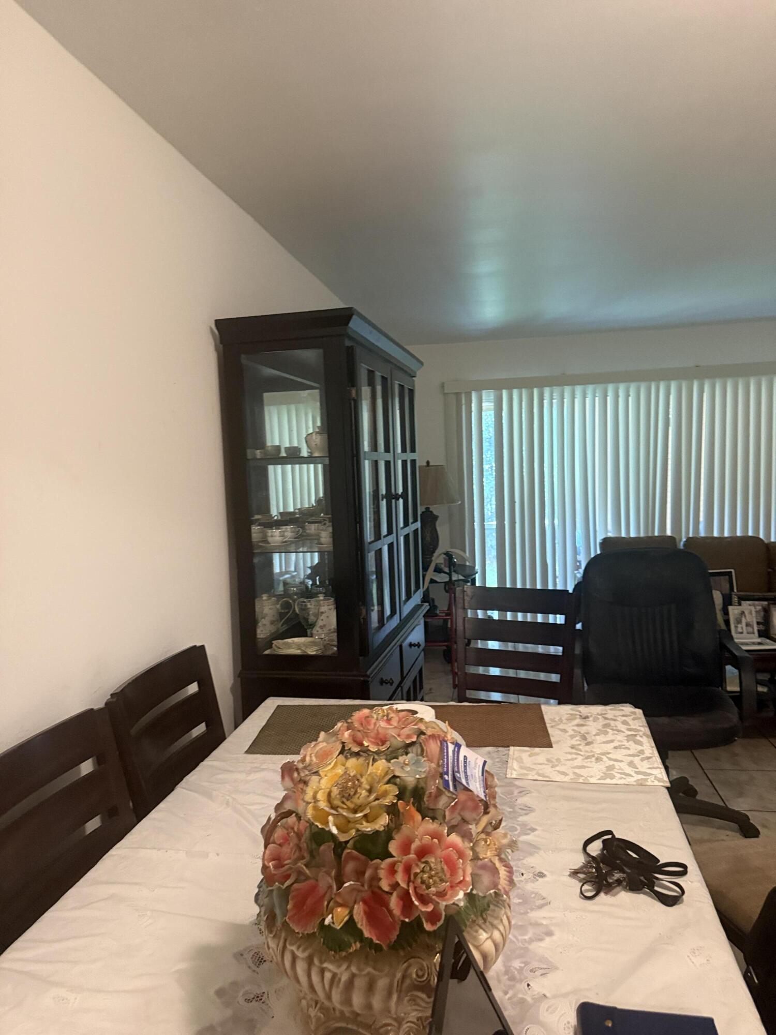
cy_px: 518
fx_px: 717
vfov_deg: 71.6
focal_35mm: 24
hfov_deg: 56.8
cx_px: 388
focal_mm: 6.76
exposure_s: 1/60
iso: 800
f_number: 1.78
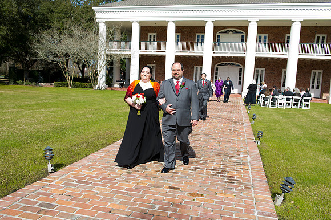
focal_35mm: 31
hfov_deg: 60.3
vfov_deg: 42.3
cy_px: 110
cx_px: 166
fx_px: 285
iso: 100
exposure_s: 1/125
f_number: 10
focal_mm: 31
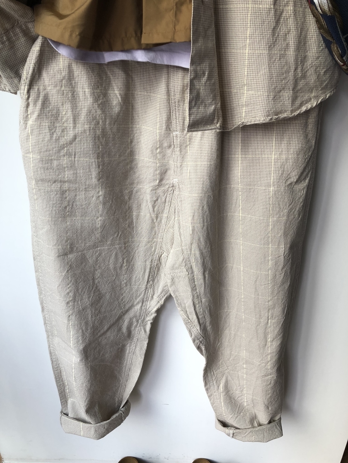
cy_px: 232
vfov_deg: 63.4
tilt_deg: -26.8
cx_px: 174
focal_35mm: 28
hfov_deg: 49.7
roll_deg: +0.1
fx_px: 375
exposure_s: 1/100
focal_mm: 4
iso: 50
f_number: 1.8
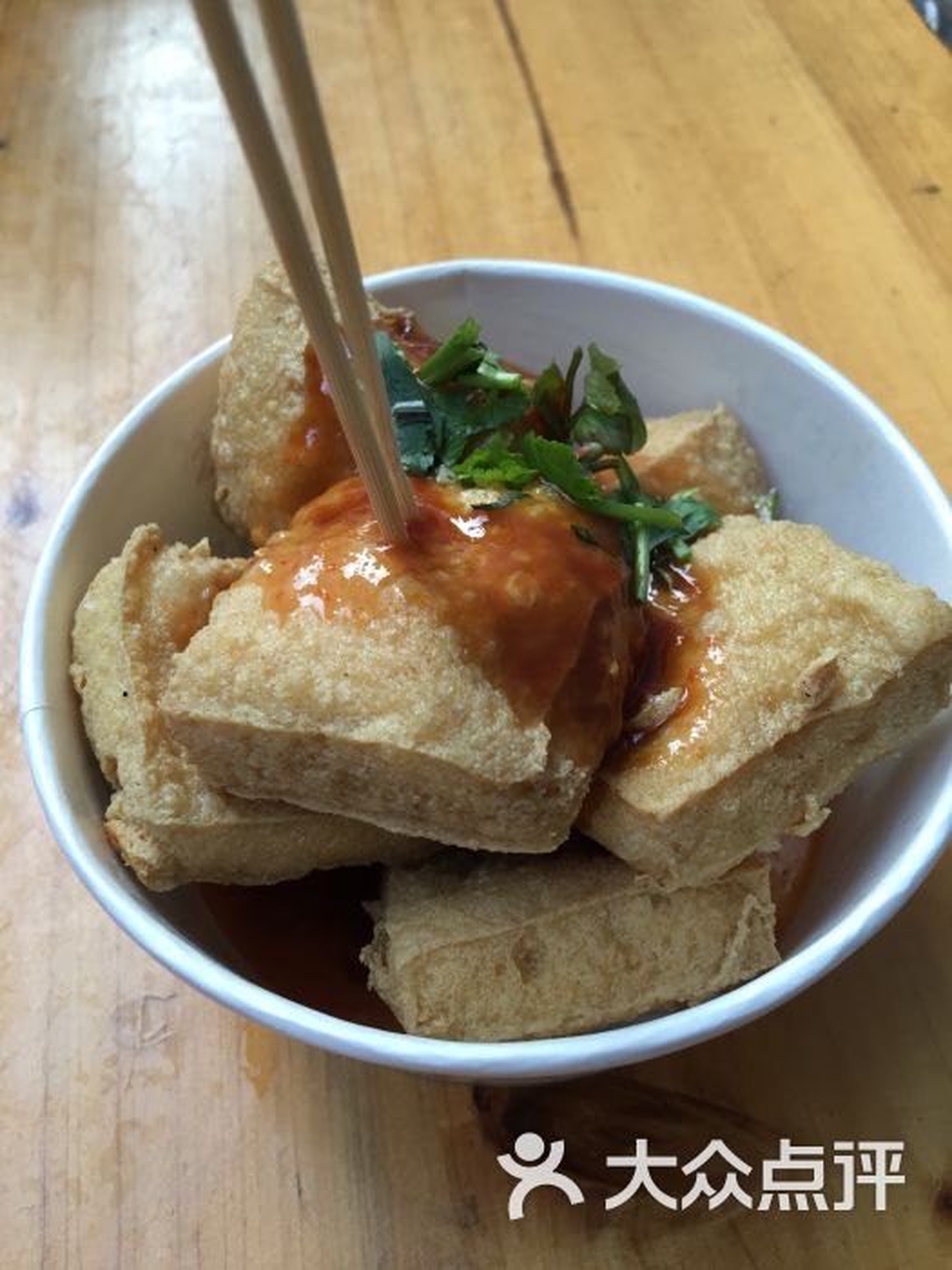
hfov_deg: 48.2
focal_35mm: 29
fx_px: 1063
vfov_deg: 61.7
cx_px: 476
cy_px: 635
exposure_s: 1/100
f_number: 2.2
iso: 32
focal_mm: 4.15
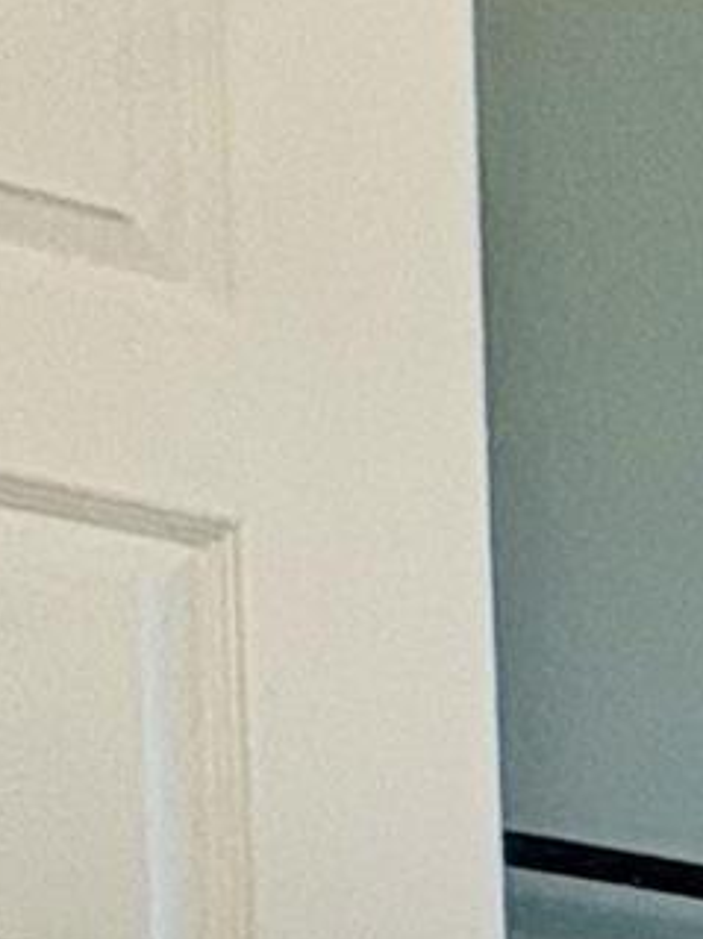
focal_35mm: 135
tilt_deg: -1.2
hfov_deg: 6.9
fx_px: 3658
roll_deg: +1.9
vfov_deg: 12.7
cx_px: 3200
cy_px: 1896
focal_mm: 2.22
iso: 160
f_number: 2.2
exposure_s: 1/120
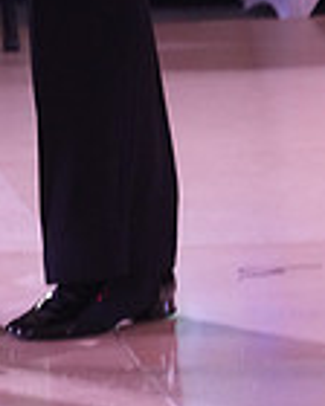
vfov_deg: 3.2
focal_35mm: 608
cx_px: -68
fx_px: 7310
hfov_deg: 2.5
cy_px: -365
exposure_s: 1/250
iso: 3200
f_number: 6.3
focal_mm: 156
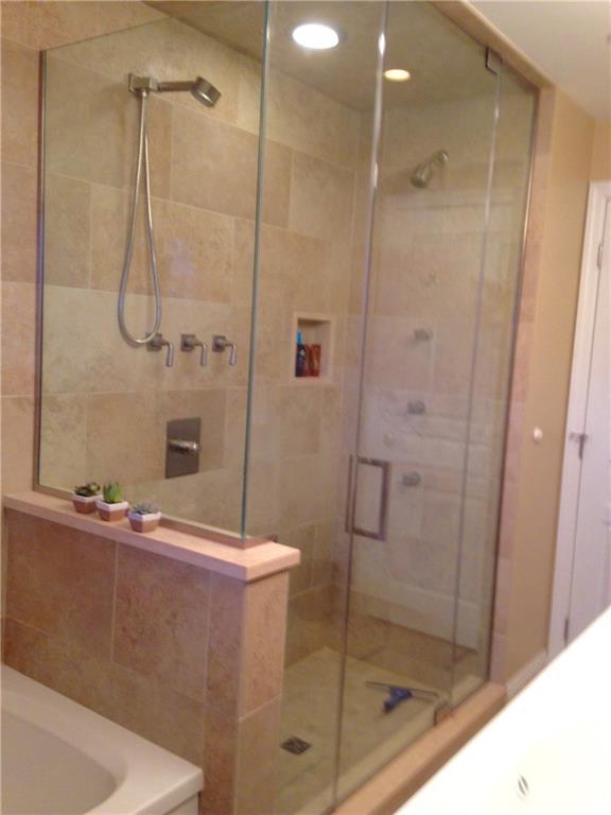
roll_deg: -3.2
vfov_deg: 55.4
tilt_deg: -6.7
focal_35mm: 33
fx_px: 777
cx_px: 306
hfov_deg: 42.9
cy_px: 408
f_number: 2.4
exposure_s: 1/20
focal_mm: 4.12
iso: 125
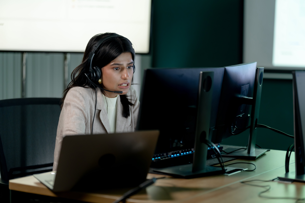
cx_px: 152
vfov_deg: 15.9
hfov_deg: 23.6
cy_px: 102
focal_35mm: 86
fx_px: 729
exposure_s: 1/160
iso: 1000
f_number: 2
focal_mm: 86
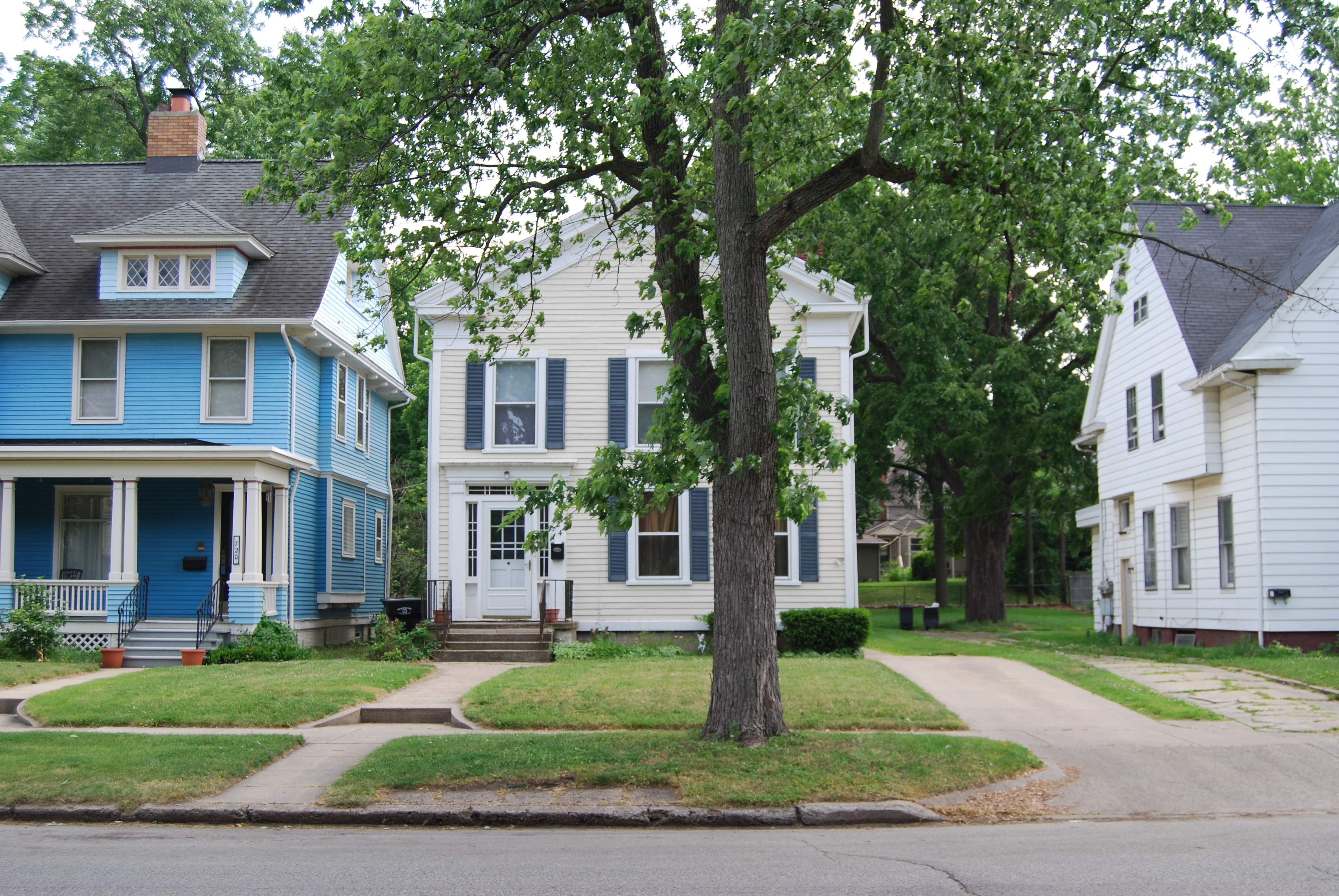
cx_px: 670
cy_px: 448
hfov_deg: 49.5
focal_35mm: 39
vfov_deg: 34.3
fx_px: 1452
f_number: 5.6
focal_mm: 26
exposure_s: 1/125
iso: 100
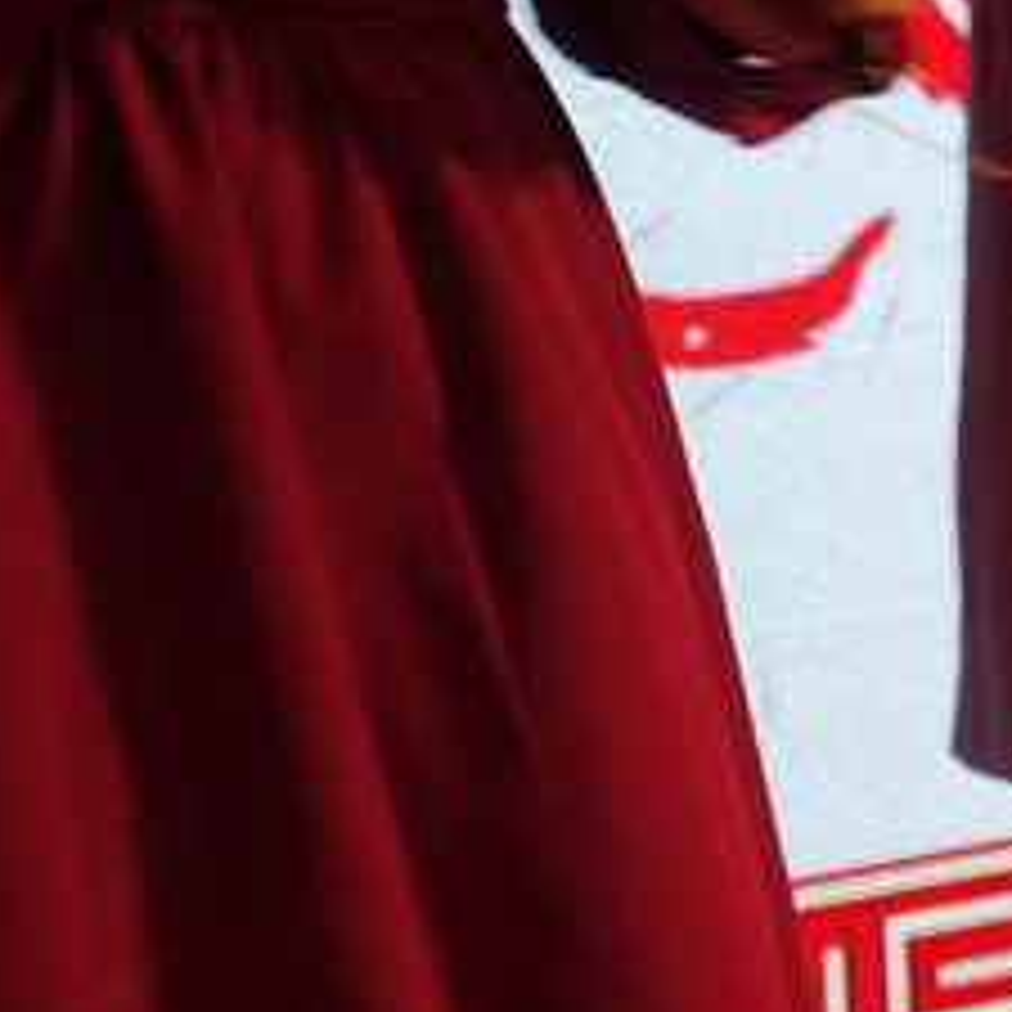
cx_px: 1871
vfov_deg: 5.5
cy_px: -513
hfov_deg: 5.5
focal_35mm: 313
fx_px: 10353
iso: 400
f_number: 2.8
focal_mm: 25.46
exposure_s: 1/80
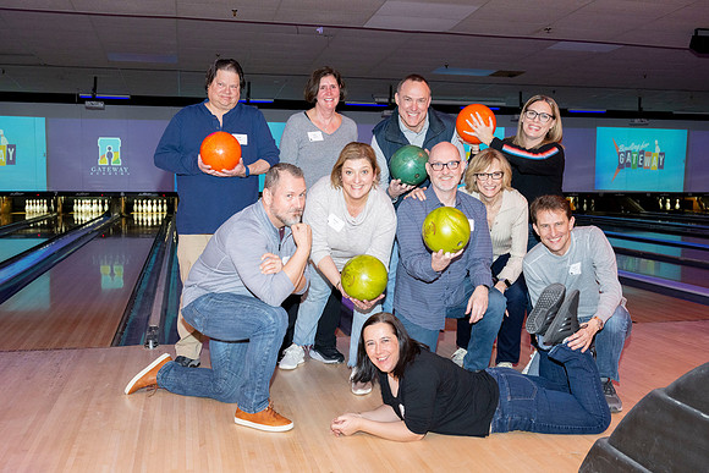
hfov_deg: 51.9
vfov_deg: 36.0
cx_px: 354
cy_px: 236
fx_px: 729
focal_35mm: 37
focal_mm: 37
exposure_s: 1/60
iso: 1600
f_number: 5.6
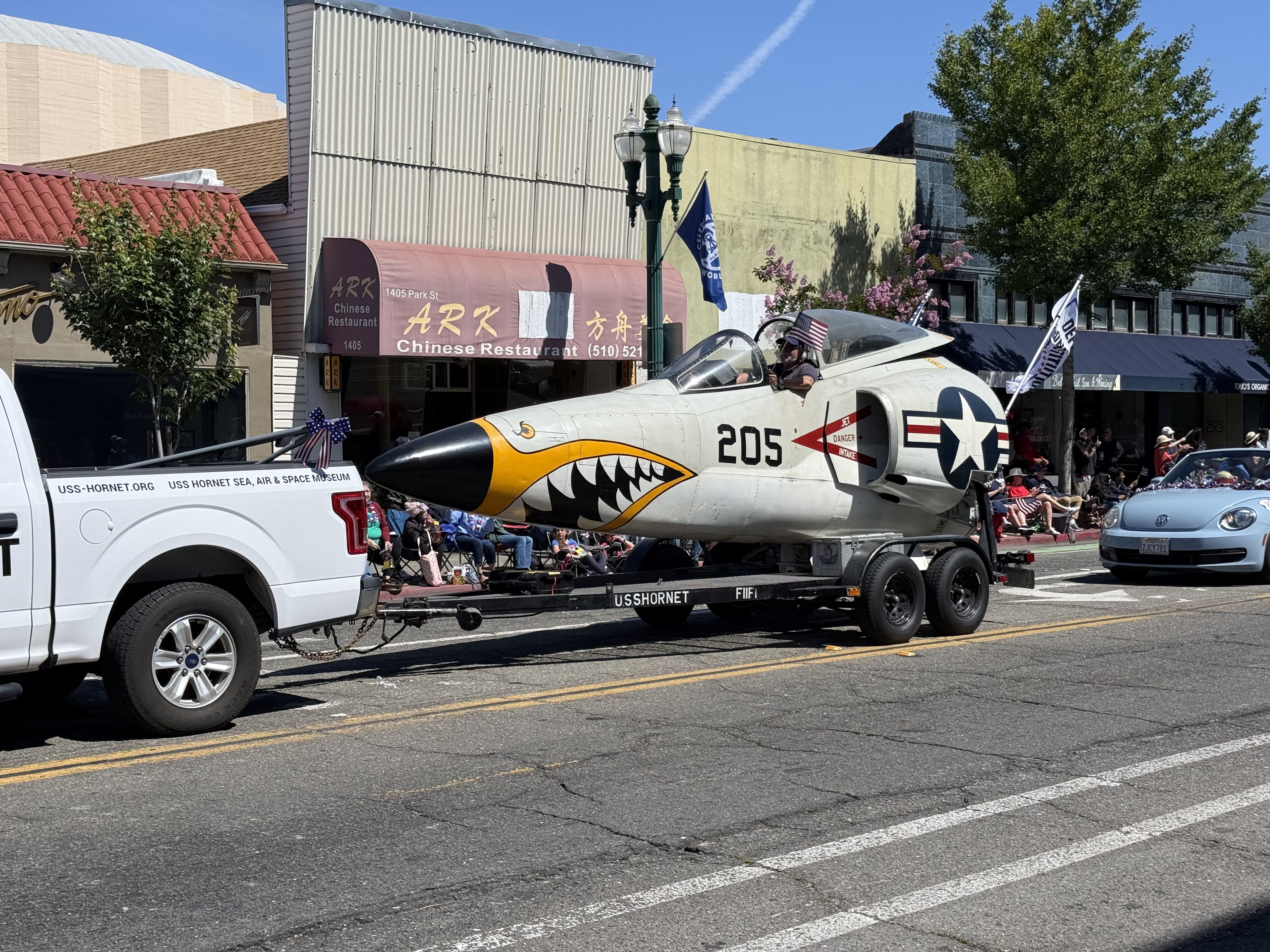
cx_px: 635
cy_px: 476
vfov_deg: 30.3
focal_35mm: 48
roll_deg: +0.9
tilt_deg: -1.7
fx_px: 1761
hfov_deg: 39.7
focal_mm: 6.76
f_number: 1.78
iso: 80
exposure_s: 1/7143
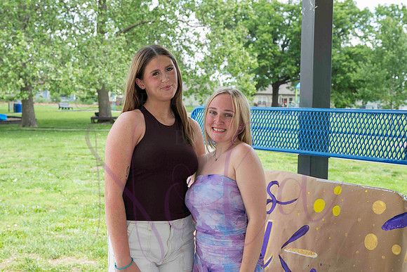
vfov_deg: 28.9
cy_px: 130
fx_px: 528
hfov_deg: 42.2
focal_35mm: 47
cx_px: 205
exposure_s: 1/500
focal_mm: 43
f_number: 5.6
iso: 400
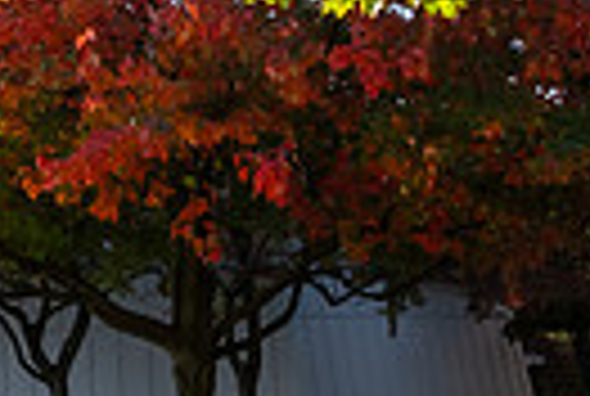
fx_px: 1380
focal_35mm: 84
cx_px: -72
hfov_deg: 22.6
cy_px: 7
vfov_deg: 16.0
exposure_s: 1/125
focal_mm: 19
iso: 800
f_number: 18
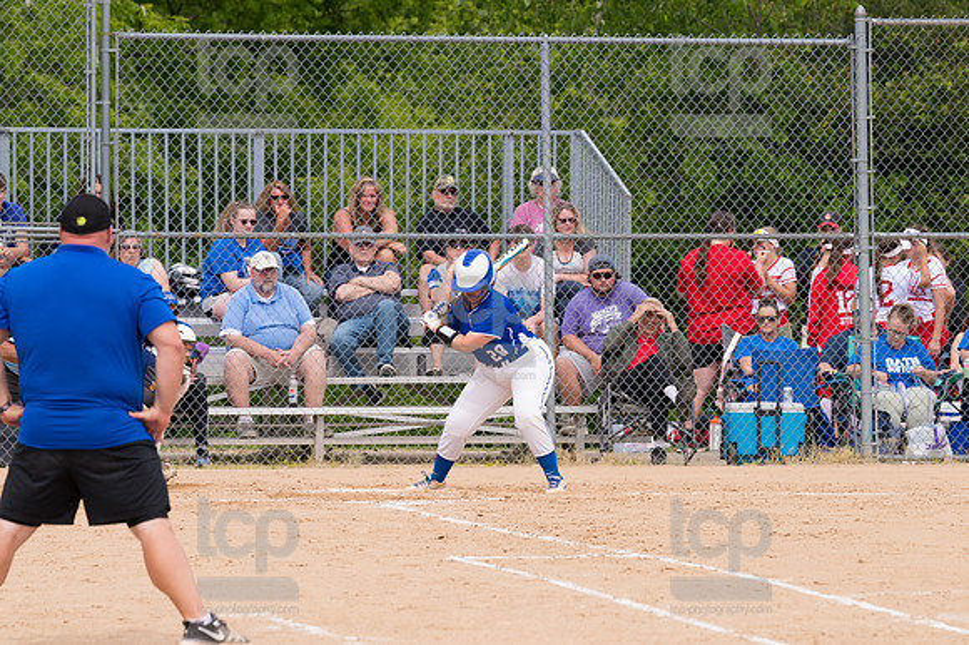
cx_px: 484
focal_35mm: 300
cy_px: 322
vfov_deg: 4.6
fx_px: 8070
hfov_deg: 6.9
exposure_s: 1/1600
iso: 320
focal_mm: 200
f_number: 5.6
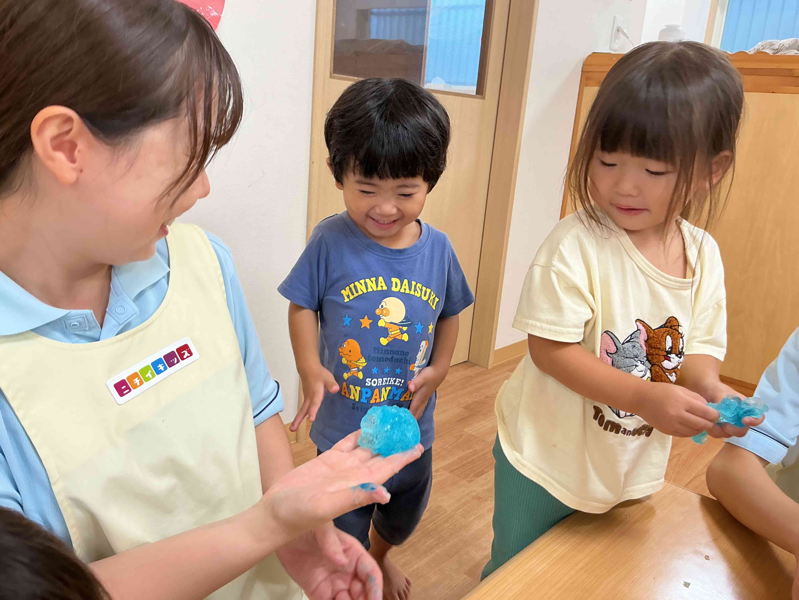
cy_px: 300
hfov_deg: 61.7
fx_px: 669
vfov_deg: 48.2
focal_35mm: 29
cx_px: 400
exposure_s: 1/50
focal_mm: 3
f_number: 1.8
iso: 32
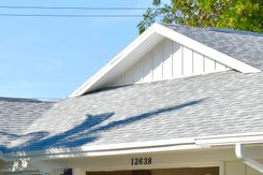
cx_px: 0
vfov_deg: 9.3
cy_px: 165
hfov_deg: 13.8
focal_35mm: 147
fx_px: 1073
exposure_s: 1/200
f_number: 9
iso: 100
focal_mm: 48
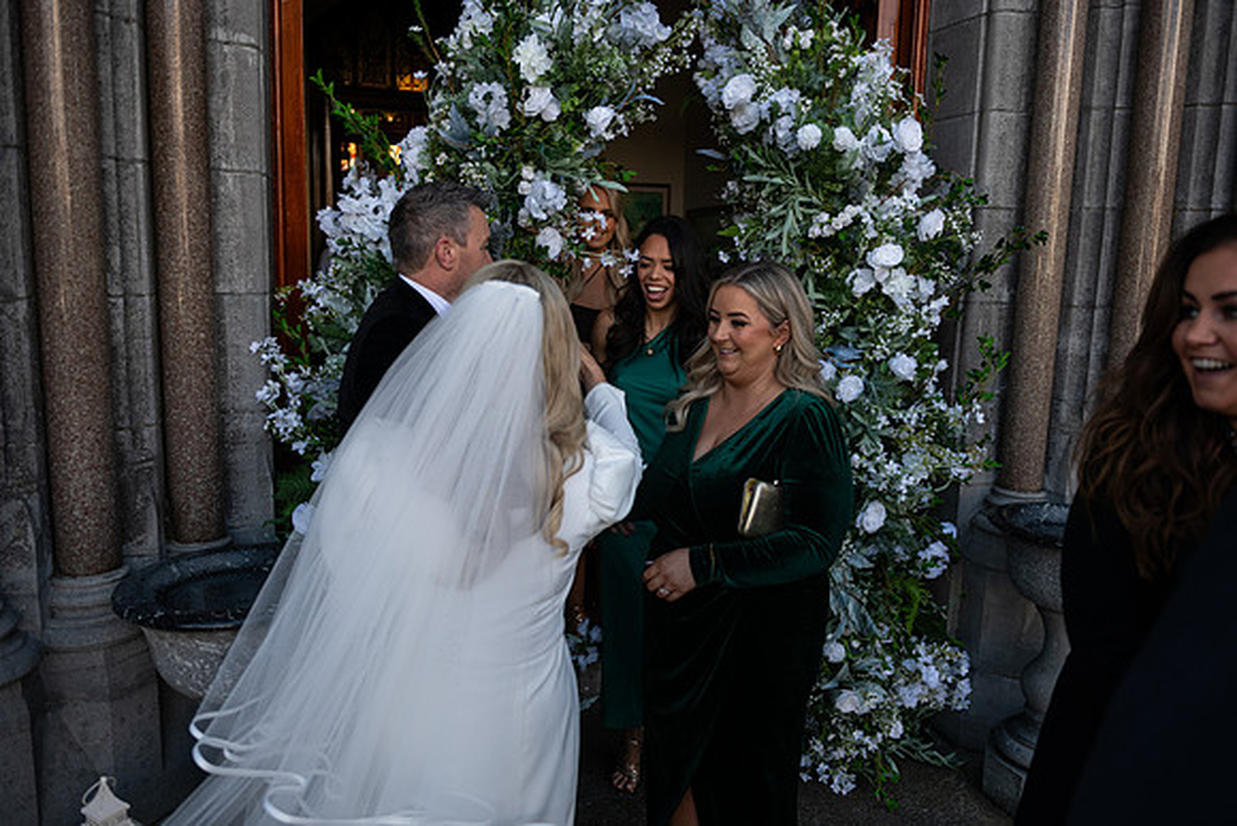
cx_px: 618
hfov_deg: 67.4
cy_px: 413
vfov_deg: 48.0
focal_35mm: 27
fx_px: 928
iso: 500
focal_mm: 27
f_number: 3.5
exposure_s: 1/1250
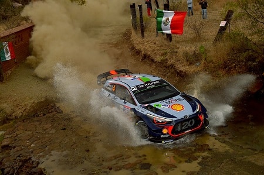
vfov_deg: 33.3
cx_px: 132
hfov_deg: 48.5
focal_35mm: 40
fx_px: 293
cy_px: 88
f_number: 5.6
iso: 1250
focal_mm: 40
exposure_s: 1/4000
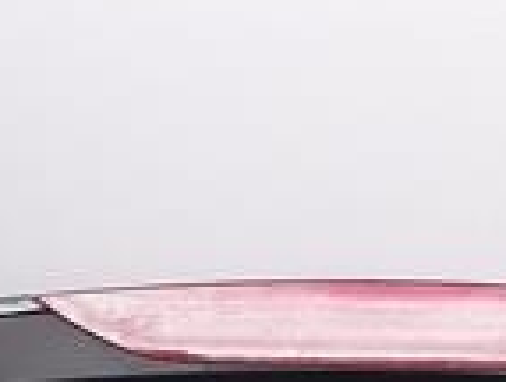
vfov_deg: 11.5
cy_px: 520
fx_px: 1832
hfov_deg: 15.6
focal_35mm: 125
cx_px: 386
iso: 100
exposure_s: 1/136
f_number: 1.9
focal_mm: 2.91
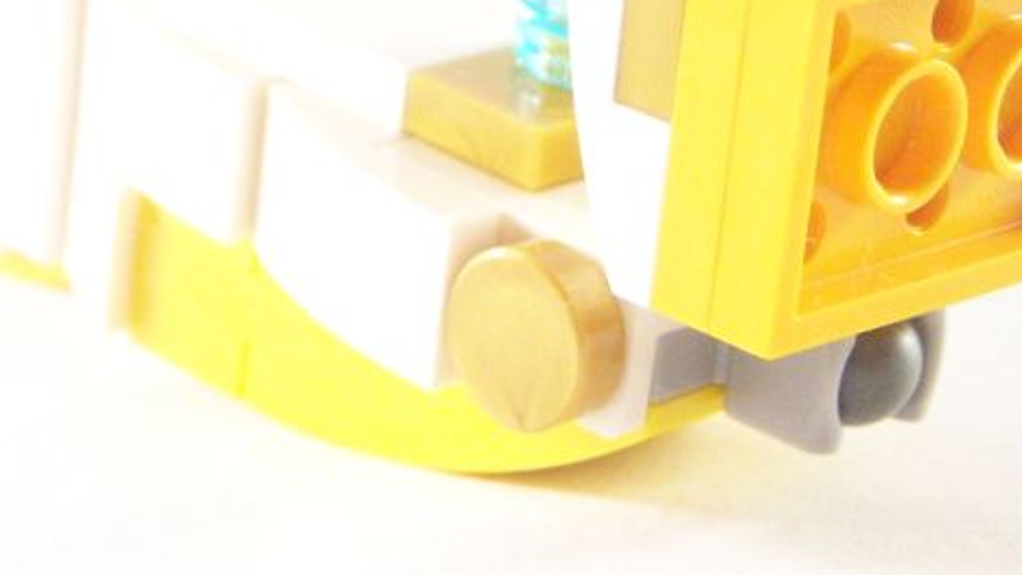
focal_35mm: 160
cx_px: 490
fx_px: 4337
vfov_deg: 7.6
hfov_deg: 13.4
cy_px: -7
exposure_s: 1/45
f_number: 3.2
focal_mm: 11.1
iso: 400
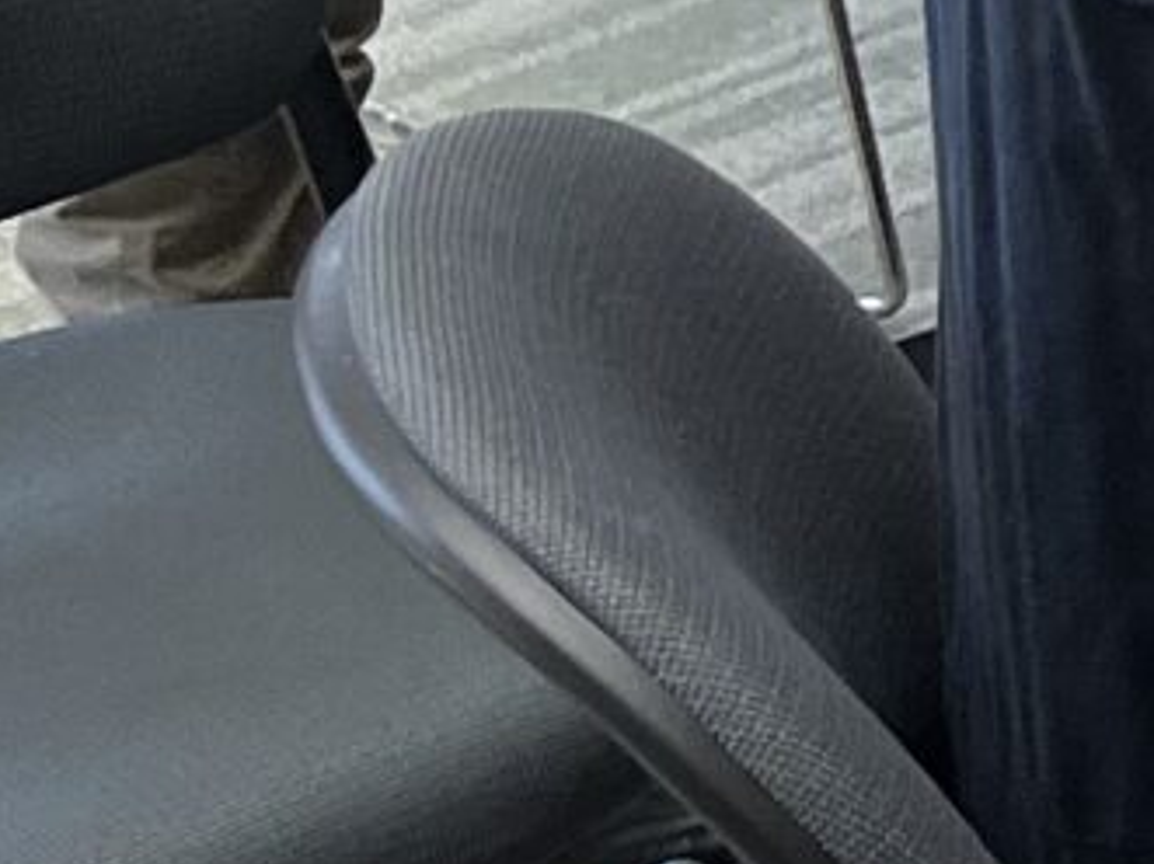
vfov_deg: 7.3
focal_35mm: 201
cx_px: 4341
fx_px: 6698
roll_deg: +1.8
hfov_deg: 7.5
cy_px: -425
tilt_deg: -24.5
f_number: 1.6
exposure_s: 1/121
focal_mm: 5.1
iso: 100
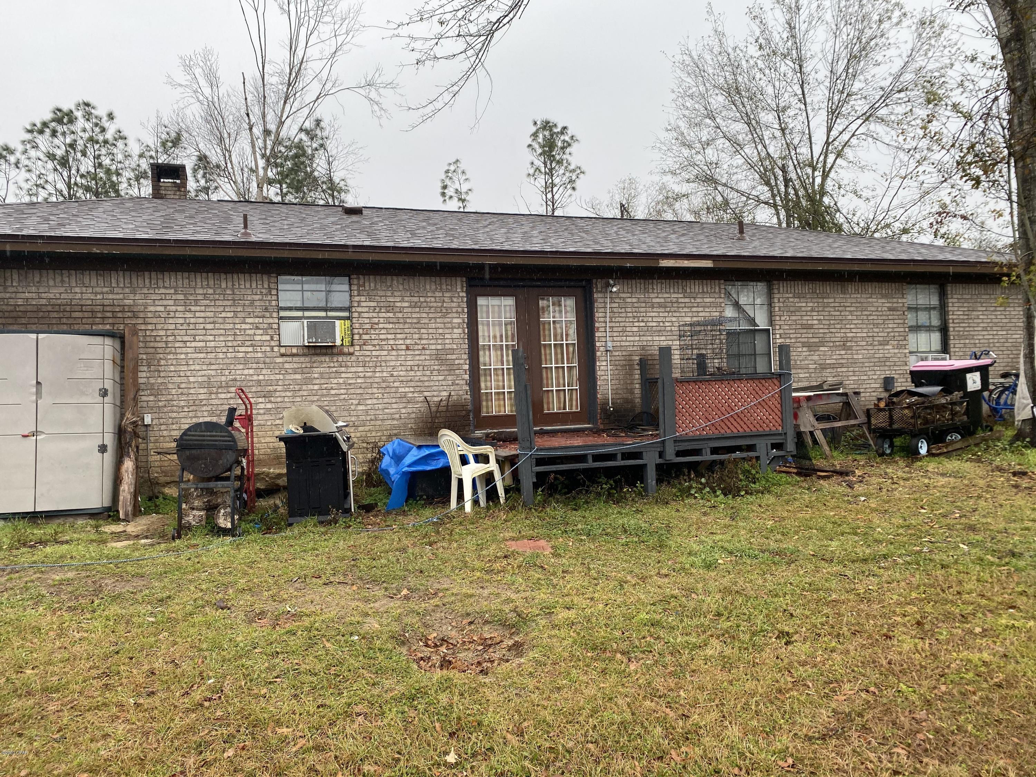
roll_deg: +2.6
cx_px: 518
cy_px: 388
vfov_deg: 53.1
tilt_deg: -1.1
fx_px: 778
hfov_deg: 67.3
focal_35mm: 26
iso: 32
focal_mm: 4.25
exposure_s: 1/495
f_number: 1.8
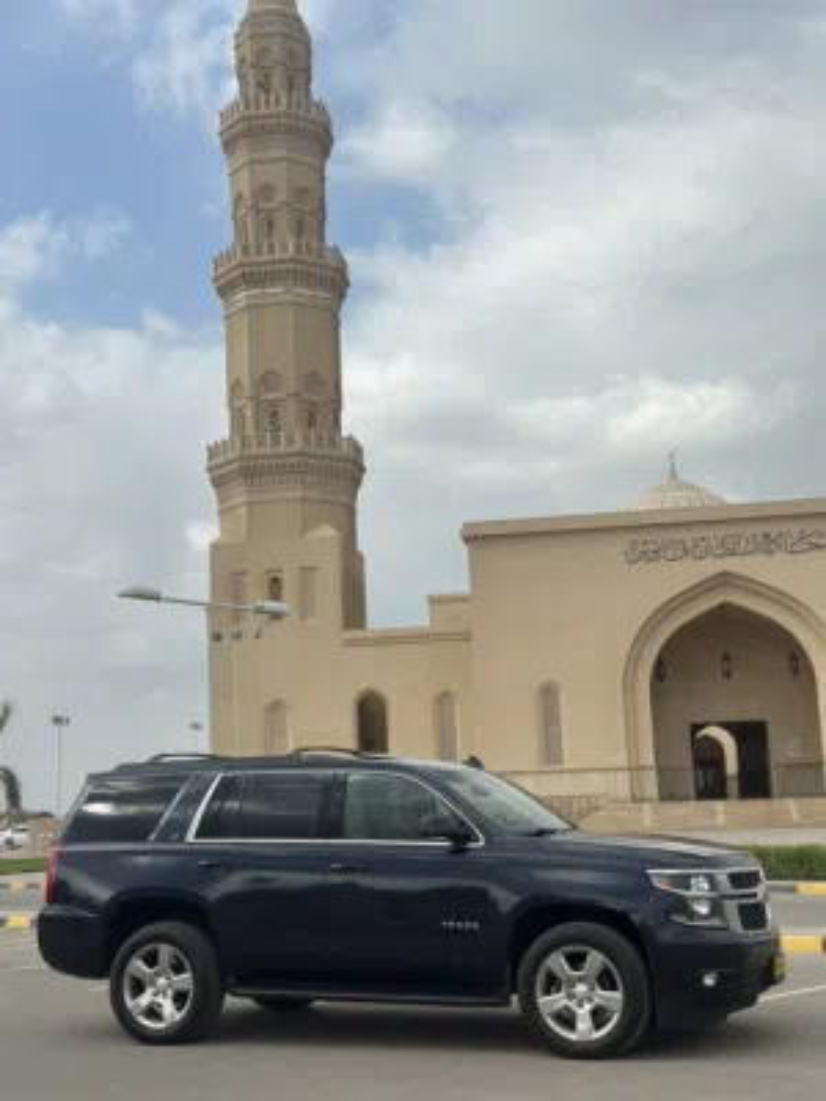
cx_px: 413
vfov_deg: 39.7
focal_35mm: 48
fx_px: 1527
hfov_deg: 30.3
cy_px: 550
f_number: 1.78
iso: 100
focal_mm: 6.86
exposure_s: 1/8929
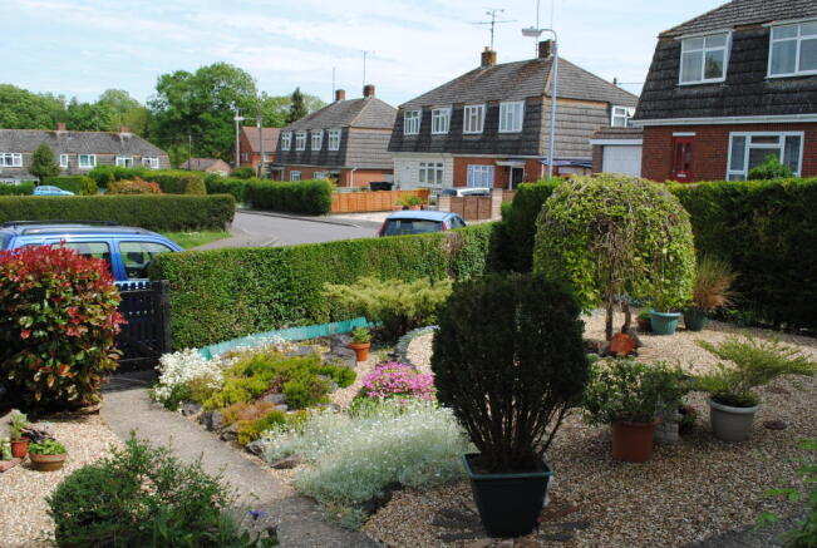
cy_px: 274
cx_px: 408
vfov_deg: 40.1
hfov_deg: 57.1
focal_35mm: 33
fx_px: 750
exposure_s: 1/200
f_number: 7.1
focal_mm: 22
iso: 100
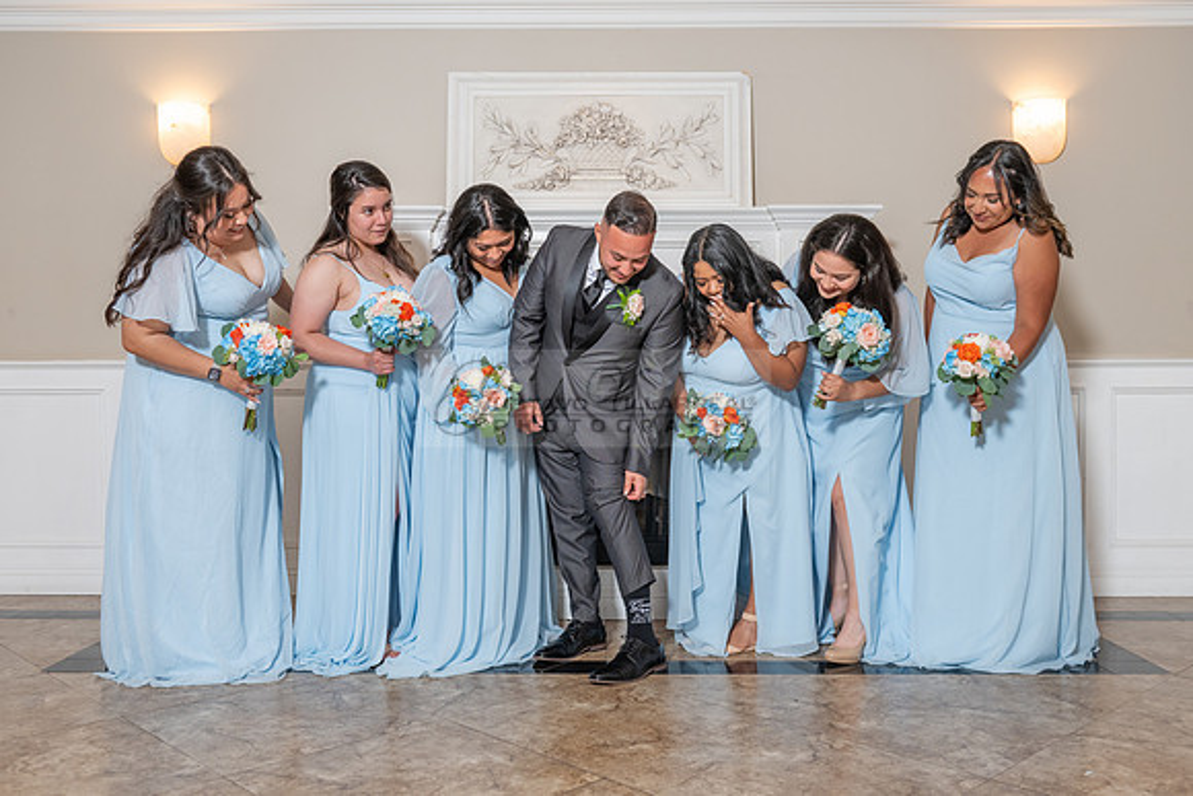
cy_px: 404
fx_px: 1069
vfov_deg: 40.8
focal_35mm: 32
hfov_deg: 58.3
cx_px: 590
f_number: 4.5
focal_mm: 29
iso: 640
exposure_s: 1/160
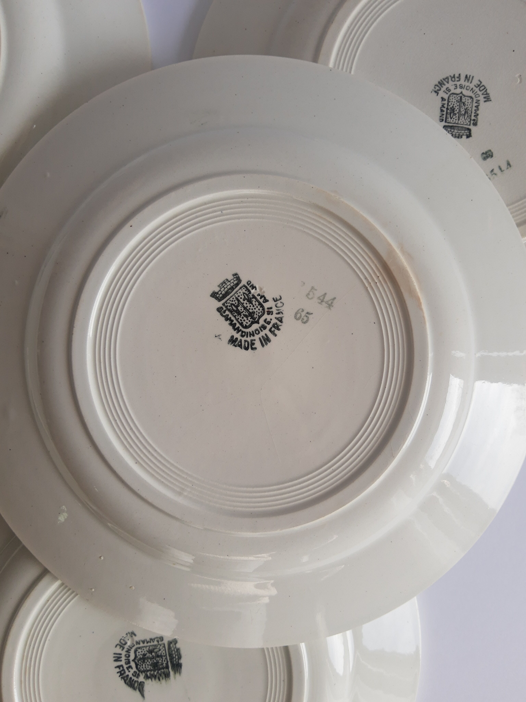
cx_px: 263
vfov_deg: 67.3
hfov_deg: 53.1
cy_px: 351
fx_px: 527
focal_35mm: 26
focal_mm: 3.95
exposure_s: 1/266
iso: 40
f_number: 1.8
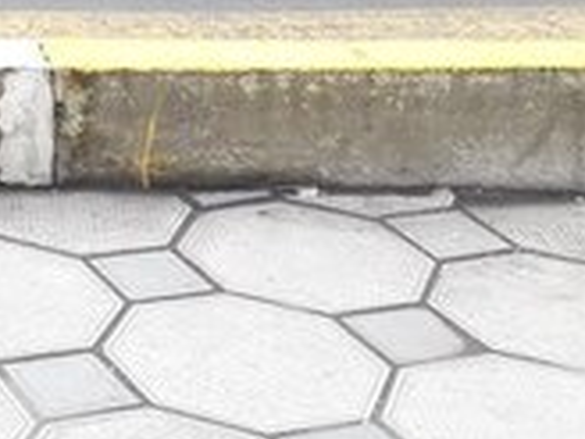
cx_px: -282
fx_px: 1910
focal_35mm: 113
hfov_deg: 16.0
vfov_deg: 12.1
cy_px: -348
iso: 64
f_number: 1.9
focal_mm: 3.7
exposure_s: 1/33
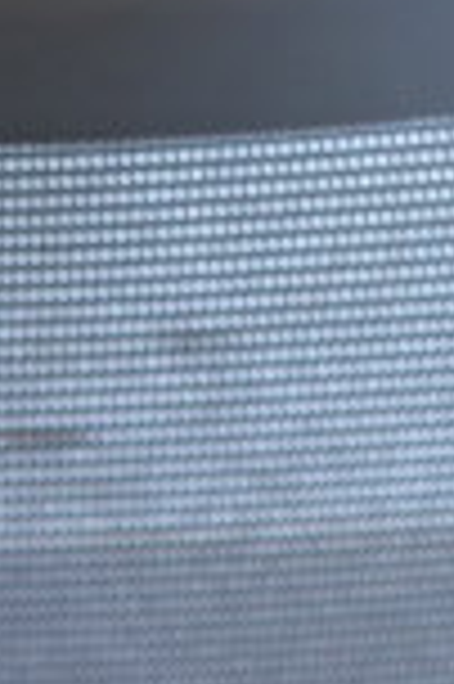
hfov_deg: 6.3
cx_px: -103
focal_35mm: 217
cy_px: 1568
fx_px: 4114
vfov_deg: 8.7
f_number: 4
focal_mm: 24
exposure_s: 1/40
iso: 720
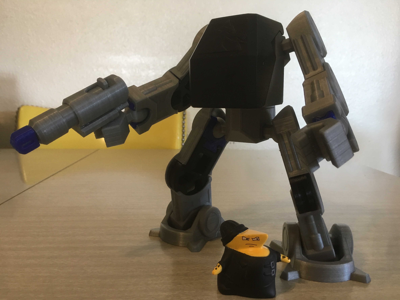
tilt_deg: -8.4
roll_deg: -0.2
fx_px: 335
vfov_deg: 48.2
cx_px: 200
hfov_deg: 61.7
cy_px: 150
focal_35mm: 29
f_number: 2.2
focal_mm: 4.15
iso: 80
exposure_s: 1/30
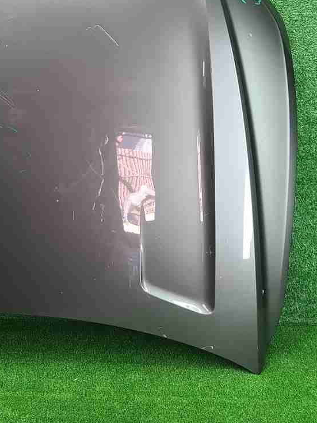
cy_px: 149
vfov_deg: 37.2
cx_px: 22
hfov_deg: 27.4
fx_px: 622
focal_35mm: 51
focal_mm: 5.4
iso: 154
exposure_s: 1/50
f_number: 1.8
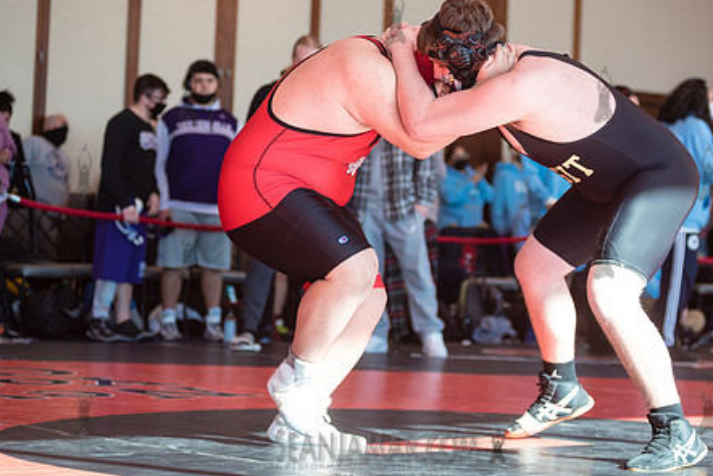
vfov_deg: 13.0
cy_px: 172
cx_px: 395
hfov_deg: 19.4
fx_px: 2080
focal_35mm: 105
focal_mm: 80
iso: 400
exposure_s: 1/400
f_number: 3.5
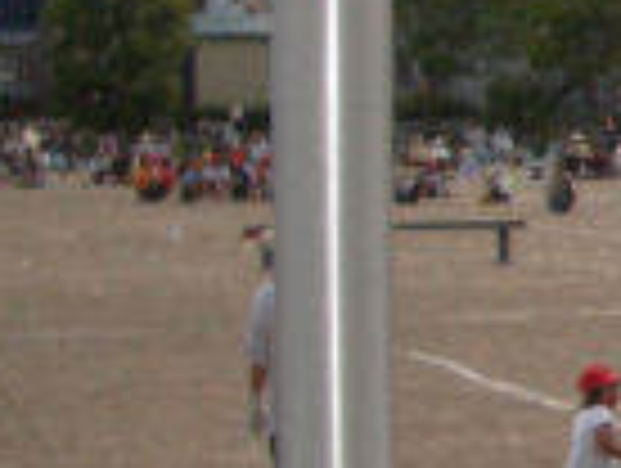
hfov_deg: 12.2
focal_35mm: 146
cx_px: 1174
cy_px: 117
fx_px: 2624
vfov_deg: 10.2
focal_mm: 5.8
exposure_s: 1/1000
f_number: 4.3
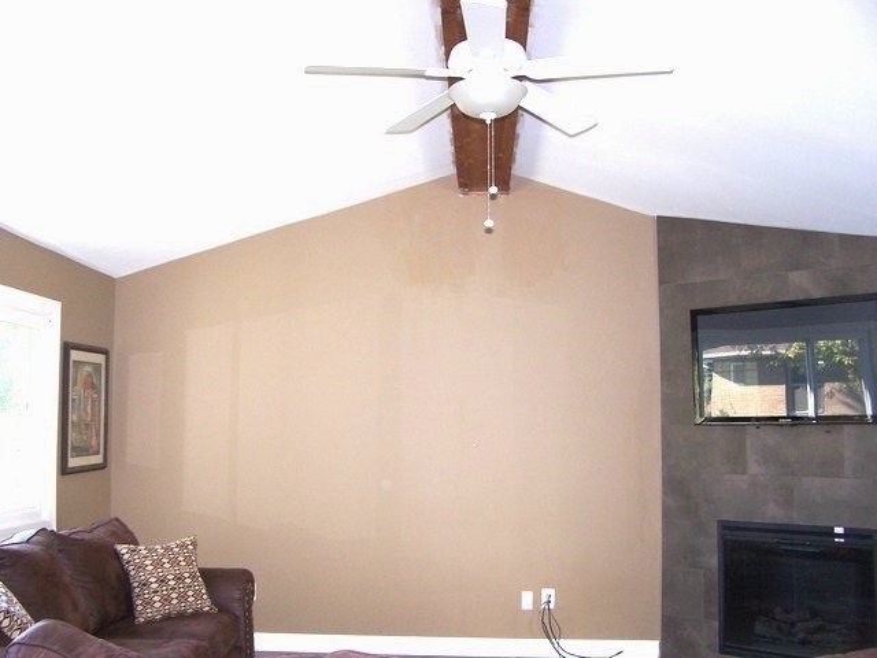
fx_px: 963
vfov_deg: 37.7
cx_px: 438
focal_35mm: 38
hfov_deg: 49.0
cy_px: 329
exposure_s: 1/60
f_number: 2.8
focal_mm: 6.3
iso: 140
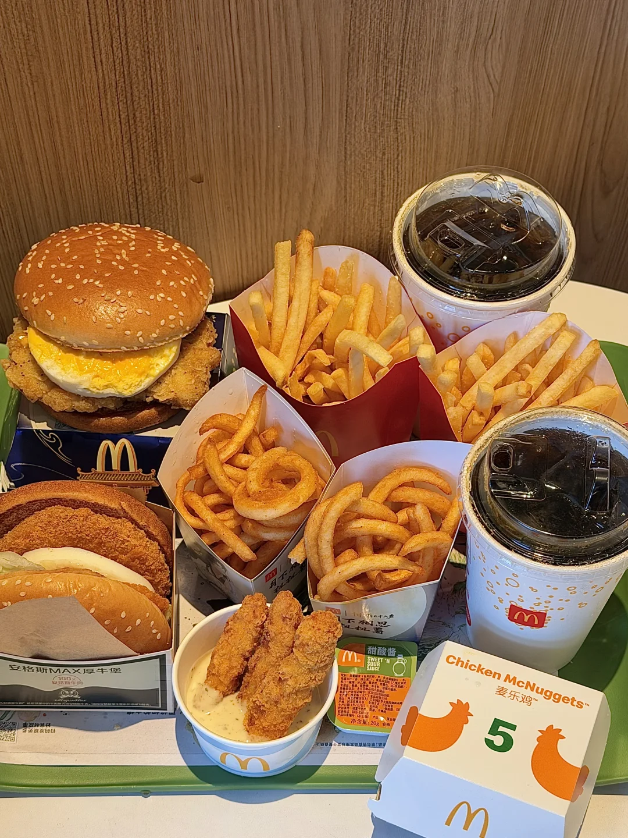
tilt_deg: -52.0
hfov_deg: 30.3
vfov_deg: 39.7
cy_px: 419
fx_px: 1161
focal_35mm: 48
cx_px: 314
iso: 80
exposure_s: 1/50
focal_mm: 6.76
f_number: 1.78
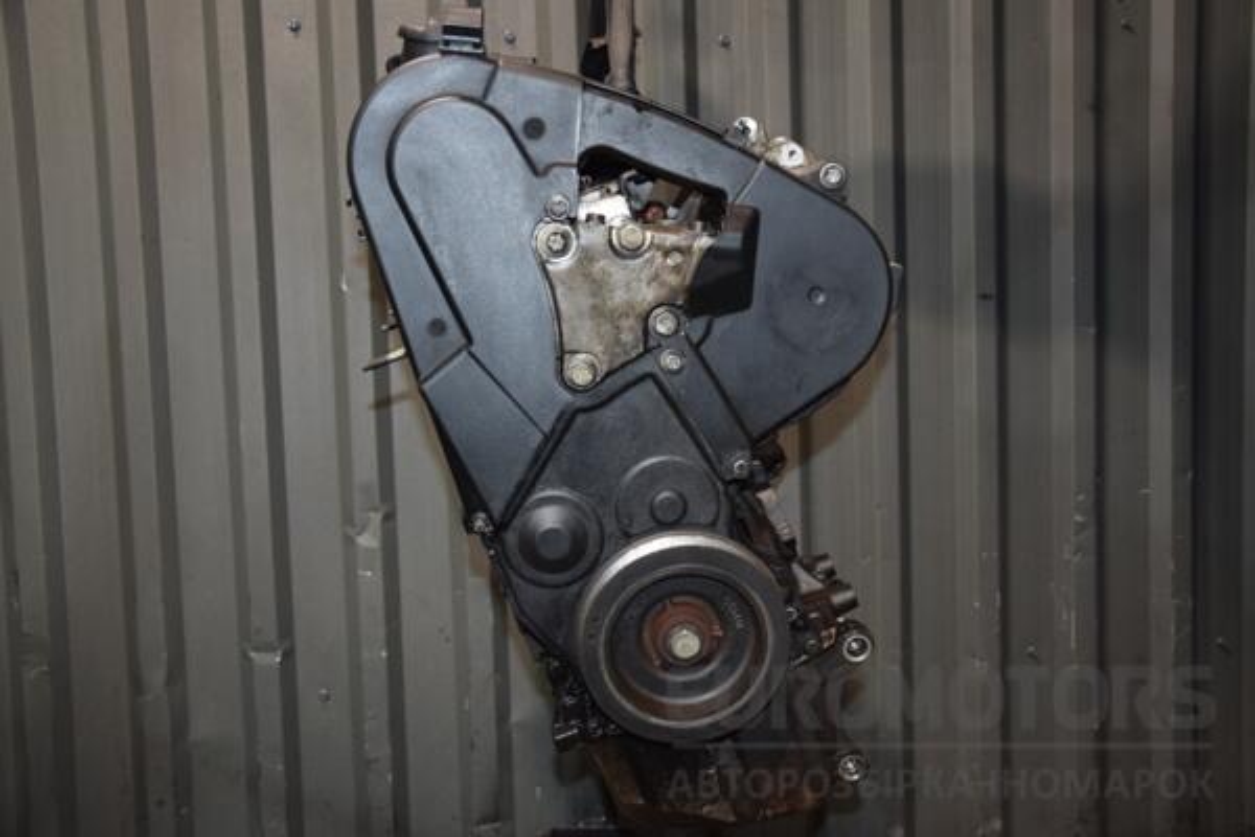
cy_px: 418
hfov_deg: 51.3
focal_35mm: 38
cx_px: 628
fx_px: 1307
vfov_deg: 35.5
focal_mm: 25
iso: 800
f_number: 5
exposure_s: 1/60
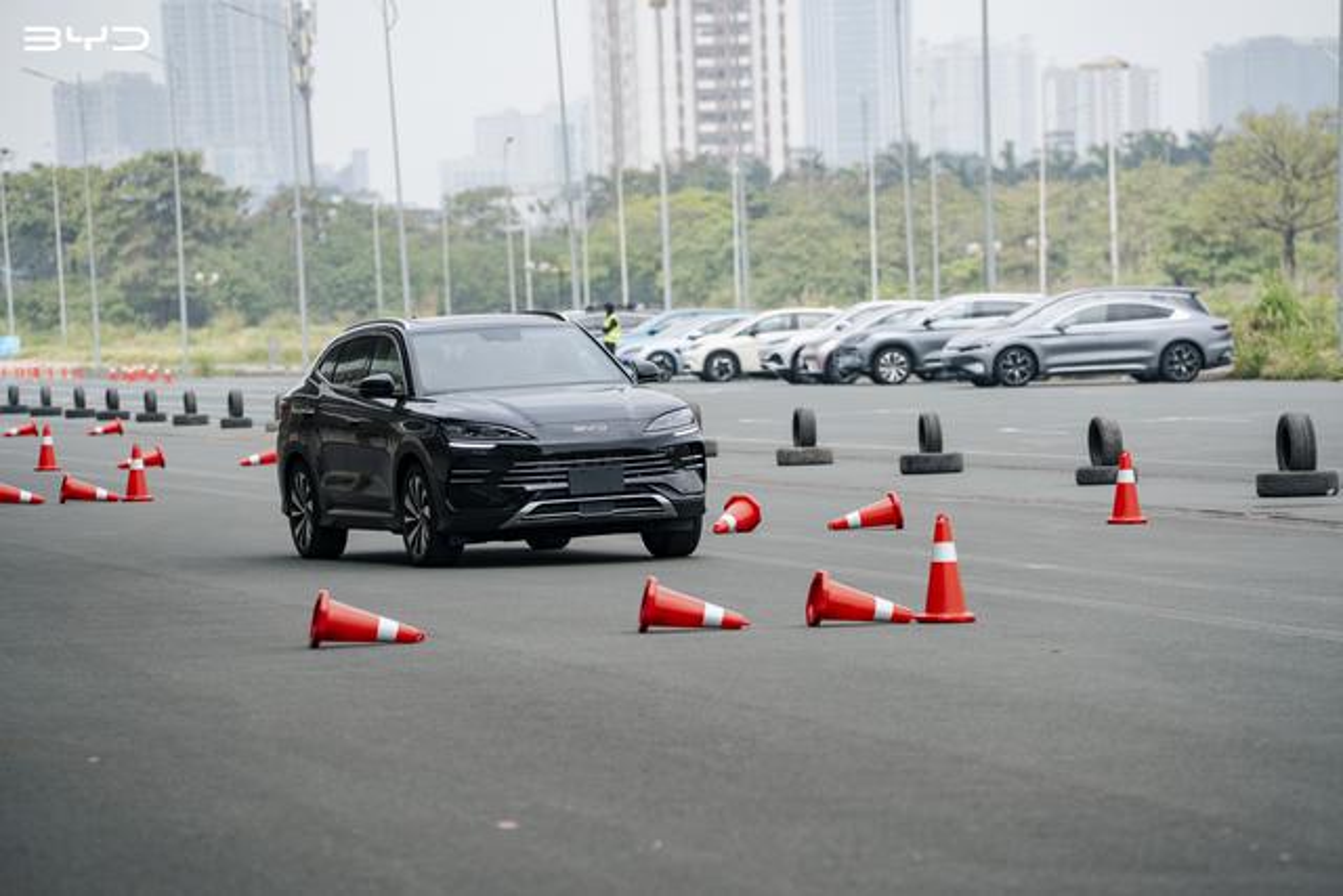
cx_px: 672
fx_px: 7462
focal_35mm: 200
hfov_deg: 10.3
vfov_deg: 6.9
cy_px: 448
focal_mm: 200
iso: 160
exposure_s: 1/640
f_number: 4.5
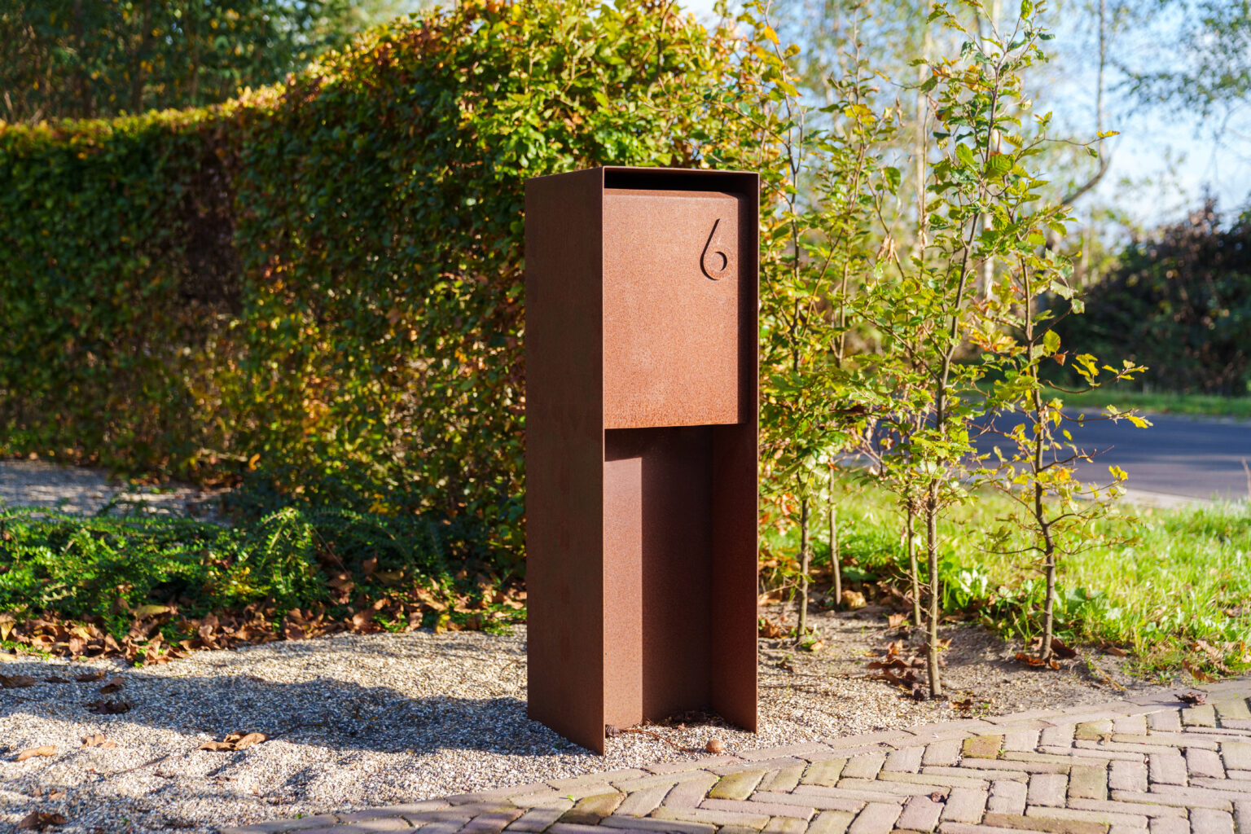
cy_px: 417
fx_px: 1598
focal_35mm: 46
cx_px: 626
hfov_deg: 42.7
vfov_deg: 29.2
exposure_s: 1/2000
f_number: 2.8
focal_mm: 46
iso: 640
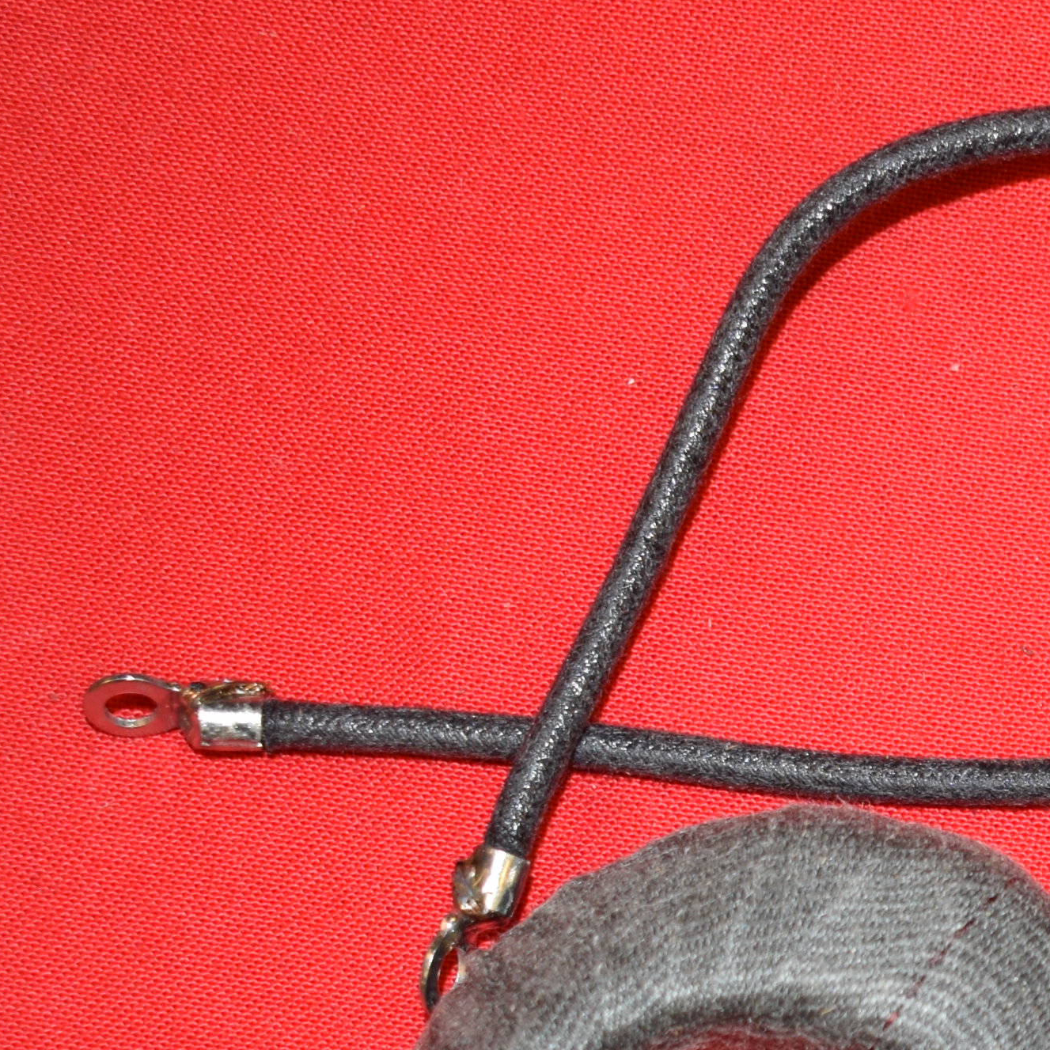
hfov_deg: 13.6
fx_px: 4152
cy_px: 1091
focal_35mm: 121
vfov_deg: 14.2
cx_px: 1542
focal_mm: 28
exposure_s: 1/125
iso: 400
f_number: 5
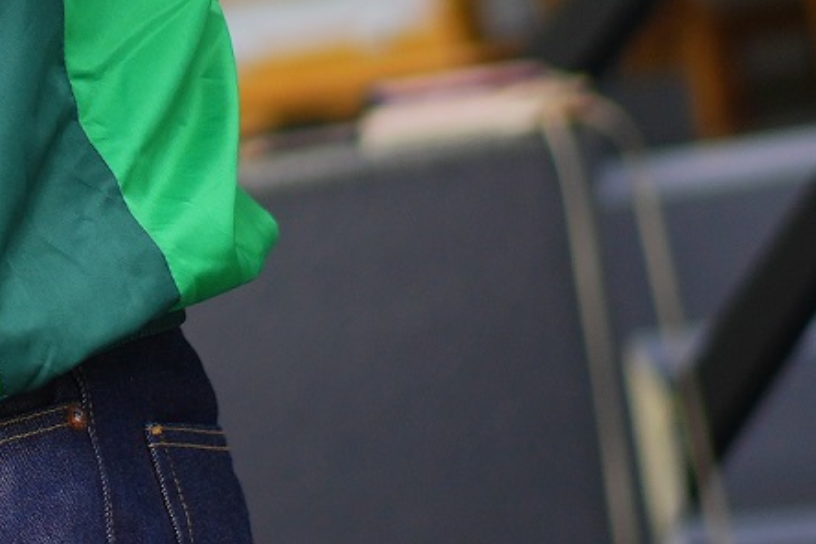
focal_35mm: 304
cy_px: -390
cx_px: -1030
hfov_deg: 6.5
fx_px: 6890
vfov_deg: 4.5
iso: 100
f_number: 1.8
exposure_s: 1/2000
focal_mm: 55
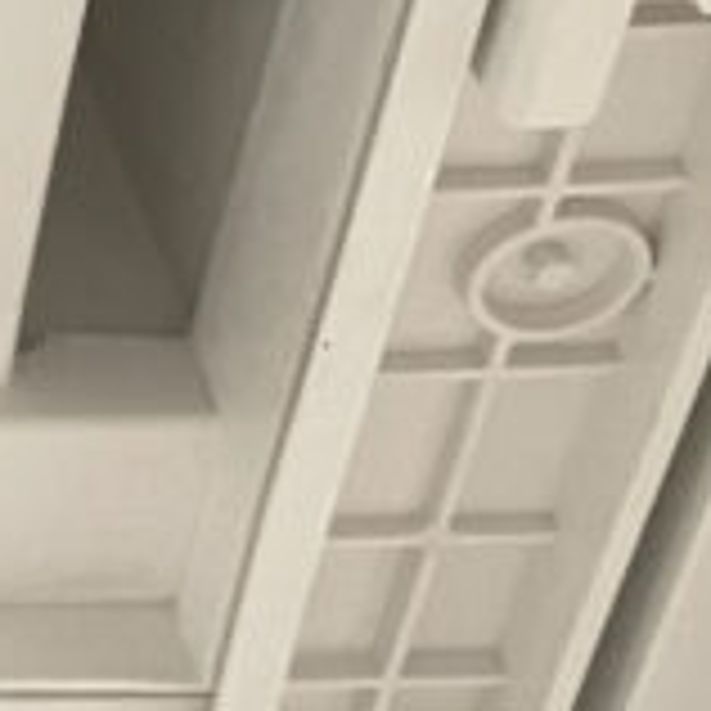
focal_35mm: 149
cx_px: -1354
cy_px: -261
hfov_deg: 9.5
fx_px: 3462
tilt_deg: +51.5
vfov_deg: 11.4
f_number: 1.6
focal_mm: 4.2
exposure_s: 1/60
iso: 250
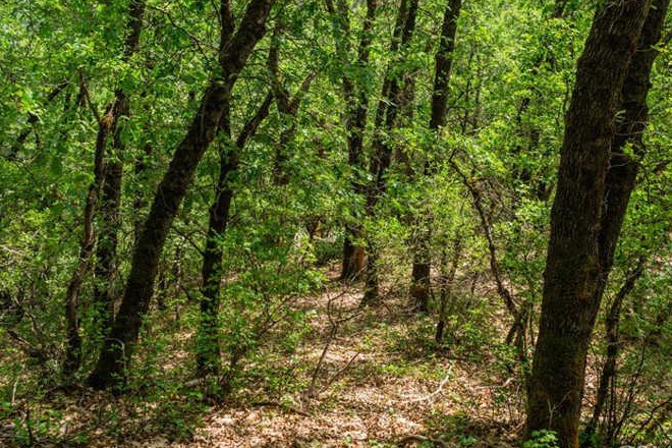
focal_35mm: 45
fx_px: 840
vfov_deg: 29.5
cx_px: 327
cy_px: 122
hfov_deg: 43.6
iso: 100
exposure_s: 1/80
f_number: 5
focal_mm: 29
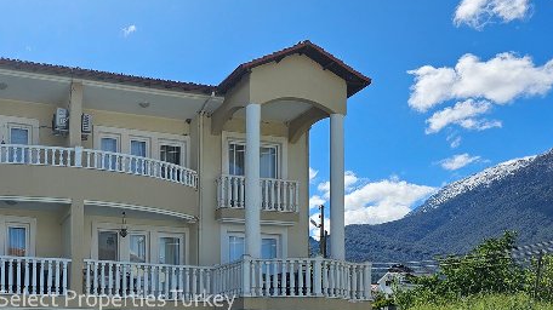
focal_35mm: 44
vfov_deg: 25.9
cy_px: 298
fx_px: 645
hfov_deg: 44.3
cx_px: 116
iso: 10
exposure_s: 1/976
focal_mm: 6.3
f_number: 1.7
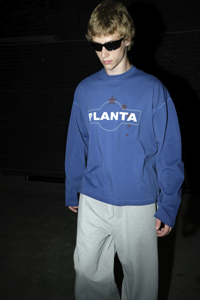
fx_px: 292
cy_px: 150
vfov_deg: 54.4
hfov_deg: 37.8
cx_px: 100
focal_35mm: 35
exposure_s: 1/125
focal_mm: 23
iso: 100
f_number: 4
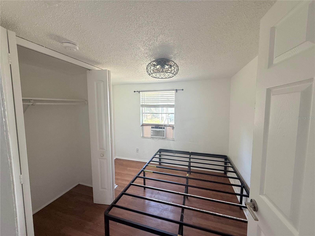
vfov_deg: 85.7
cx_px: 158
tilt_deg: -4.7
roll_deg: -0.5
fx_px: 127
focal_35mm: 14
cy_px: 118
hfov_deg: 102.1
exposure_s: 1/99
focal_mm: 2.22
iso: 100
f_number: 2.2
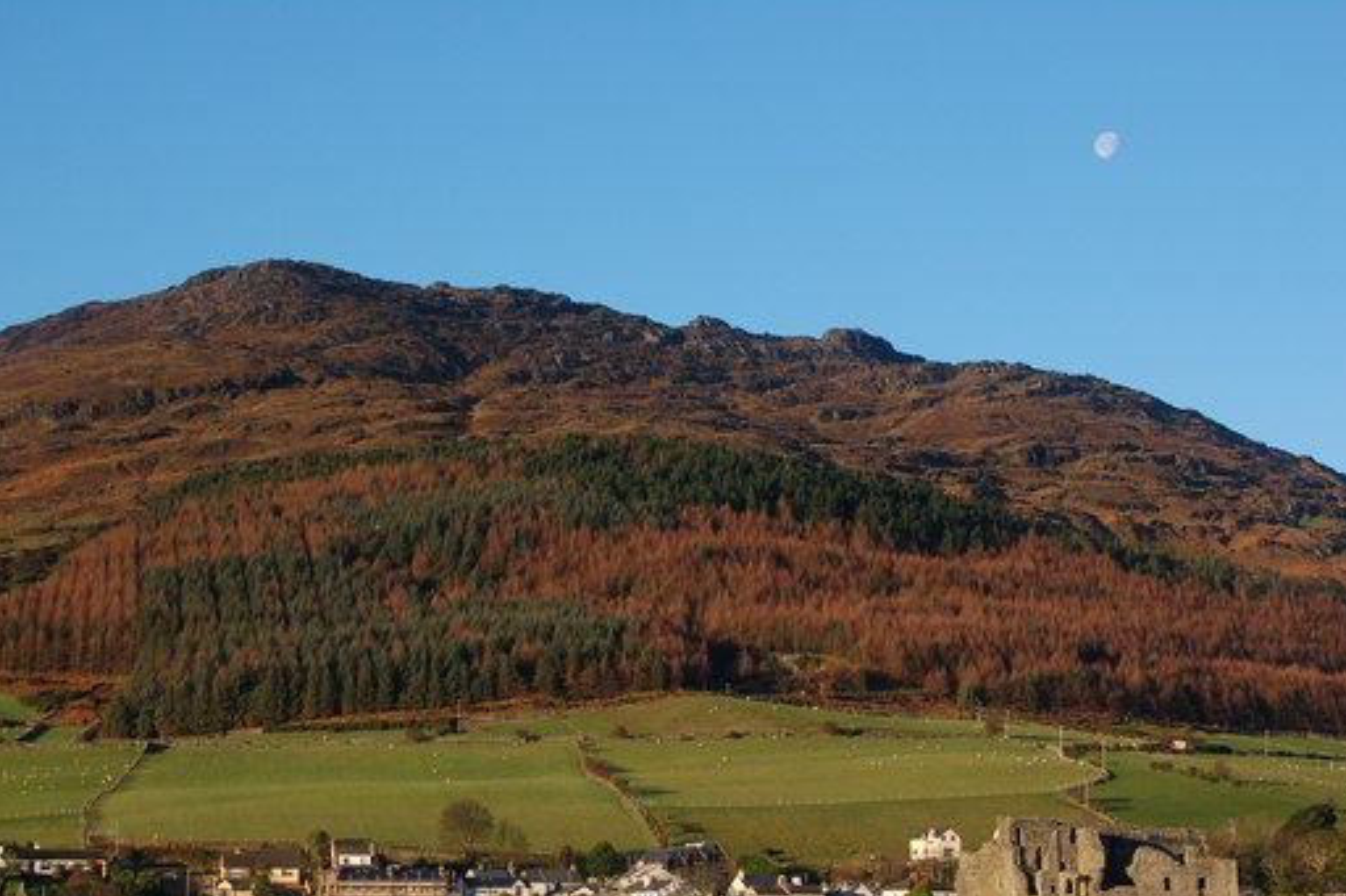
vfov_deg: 18.2
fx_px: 2803
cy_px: 536
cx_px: 607
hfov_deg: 27.0
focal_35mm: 75
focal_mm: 40
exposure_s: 1/200
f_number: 8
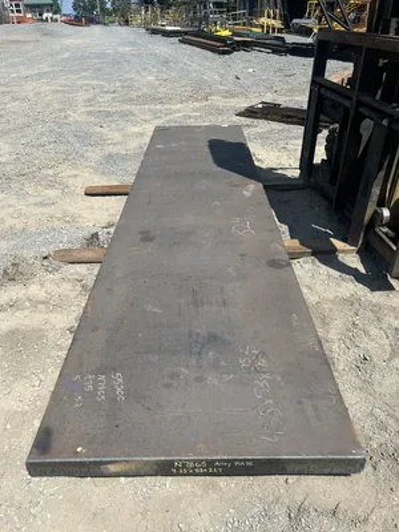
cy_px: 266
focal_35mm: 26
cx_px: 200
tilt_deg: -28.9
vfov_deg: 67.3
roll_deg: +3.0
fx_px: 400
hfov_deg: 53.1
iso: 50
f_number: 1.5
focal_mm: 5.7
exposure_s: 1/3460
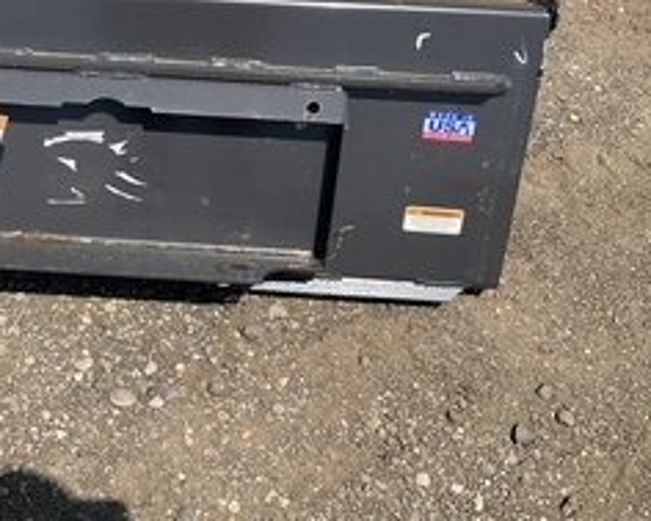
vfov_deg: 31.3
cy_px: 190
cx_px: 146
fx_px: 925
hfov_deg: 37.6
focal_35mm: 48
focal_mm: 3
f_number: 1.8
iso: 25
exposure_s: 1/1577
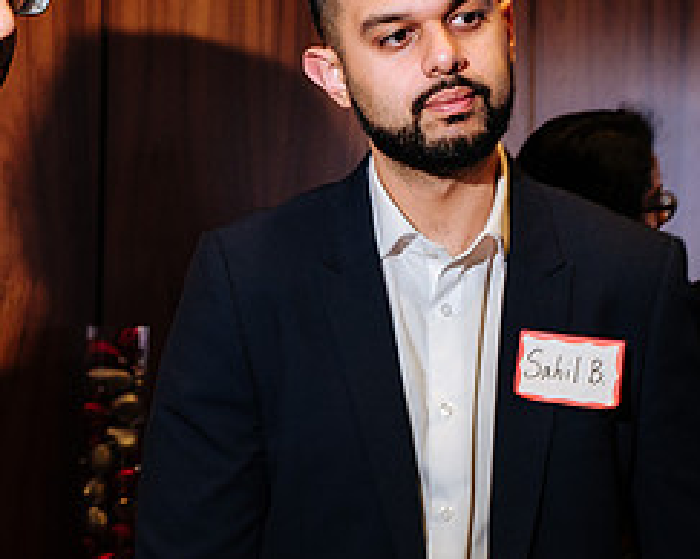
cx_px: 259
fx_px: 1904
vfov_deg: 16.7
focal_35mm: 92
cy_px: 258
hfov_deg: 20.8
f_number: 4
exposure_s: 1/60
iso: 640
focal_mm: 27.4
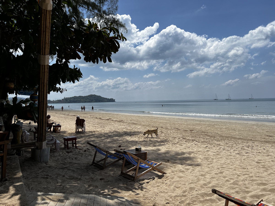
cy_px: 103
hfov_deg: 67.3
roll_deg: +1.7
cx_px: 138
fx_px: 207
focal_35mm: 26
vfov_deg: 53.1
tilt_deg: -0.6
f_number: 1.5
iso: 50
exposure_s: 1/10309
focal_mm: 5.7
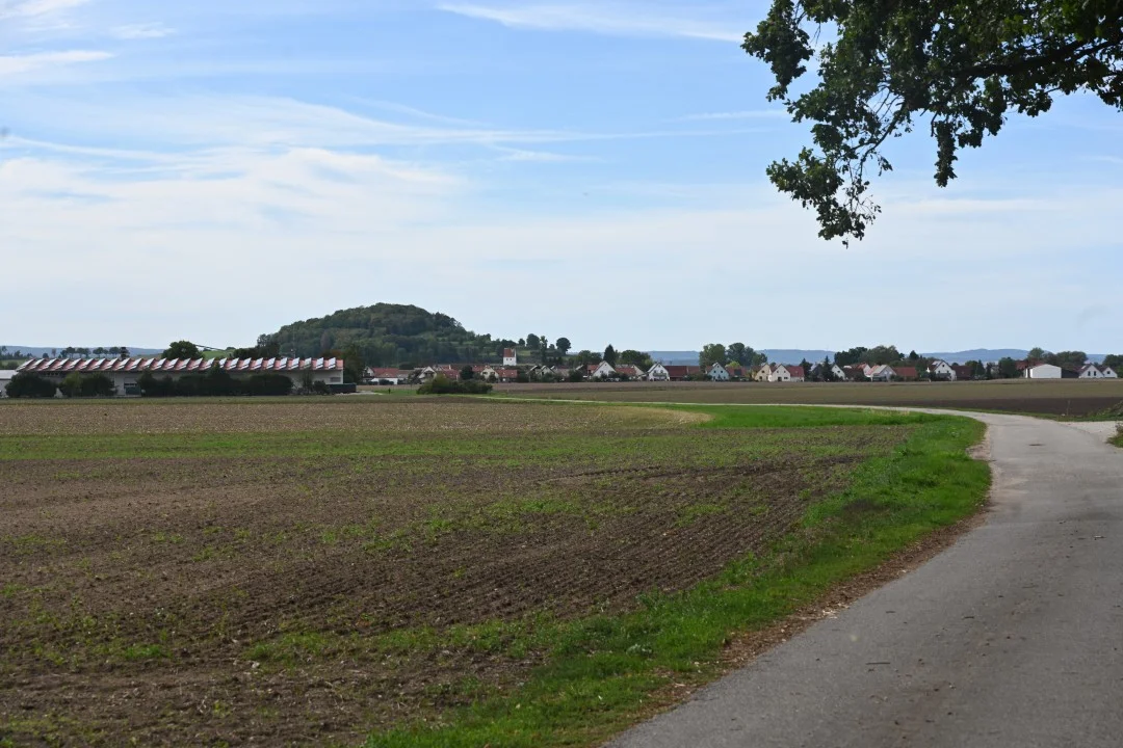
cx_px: 562
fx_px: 2183
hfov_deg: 28.8
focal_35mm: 70
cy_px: 374
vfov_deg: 19.5
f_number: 7.1
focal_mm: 70
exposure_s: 1/400
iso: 100
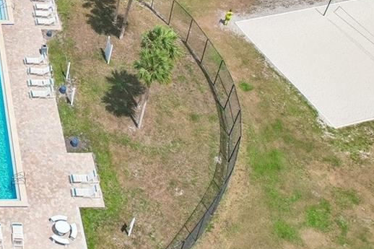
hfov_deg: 26.0
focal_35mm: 68
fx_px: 706
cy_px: -17
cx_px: -92
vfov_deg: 19.3
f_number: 2.8
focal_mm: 8.4
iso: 150
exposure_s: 1/2500
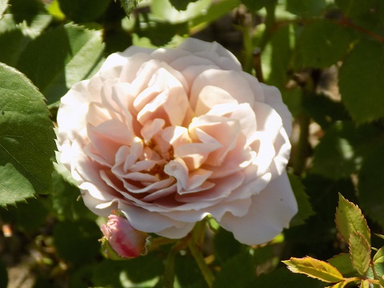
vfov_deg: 5.3
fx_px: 3106
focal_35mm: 280
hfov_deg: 7.1
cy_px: 144
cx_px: 192
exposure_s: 1/160
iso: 80
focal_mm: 49.7
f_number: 5.8
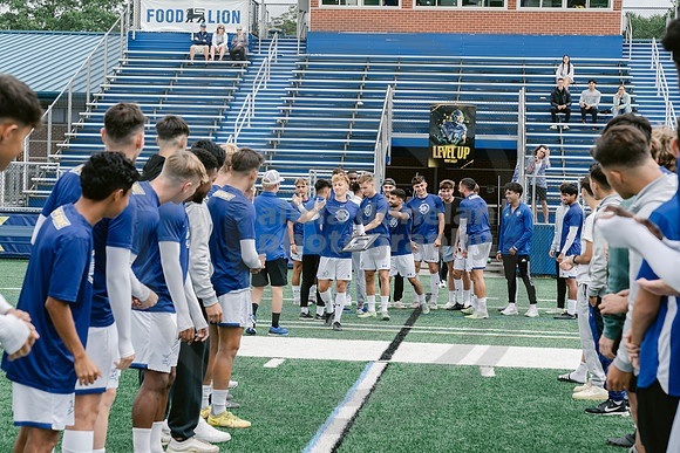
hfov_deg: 28.8
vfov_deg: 19.5
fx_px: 1322
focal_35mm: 70
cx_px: 340
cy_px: 226
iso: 400
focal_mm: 70
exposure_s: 1/500
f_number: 5.6
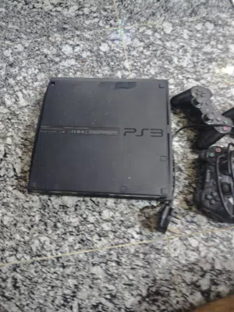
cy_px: 156
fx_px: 207
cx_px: 117
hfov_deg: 58.9
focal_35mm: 23
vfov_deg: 73.9
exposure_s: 1/25
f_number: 1.63
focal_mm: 8.72
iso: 1600
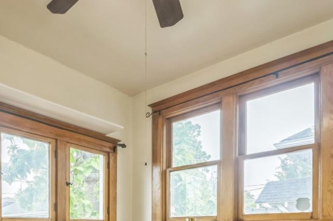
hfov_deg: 58.3
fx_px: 277
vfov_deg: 37.6
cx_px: 79
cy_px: 233
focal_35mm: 30
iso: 400
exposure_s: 1/80
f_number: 7.1
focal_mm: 12
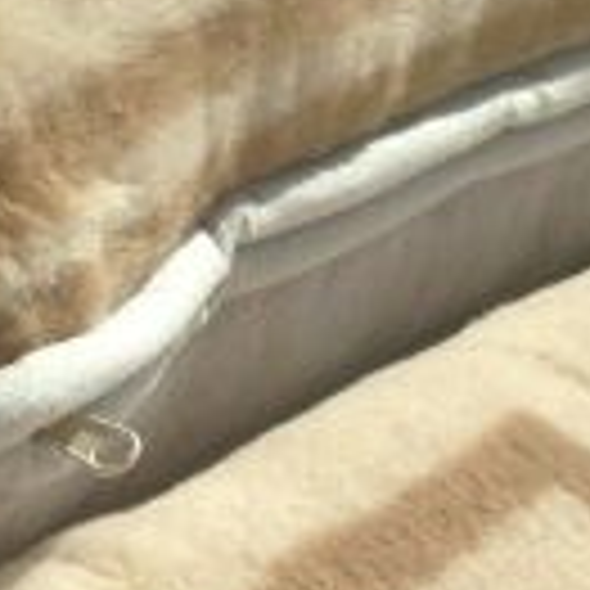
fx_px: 3047
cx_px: -227
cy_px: 694
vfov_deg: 10.9
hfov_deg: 10.7
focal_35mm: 158
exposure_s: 1/1869
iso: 50
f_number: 2.4
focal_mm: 4.13
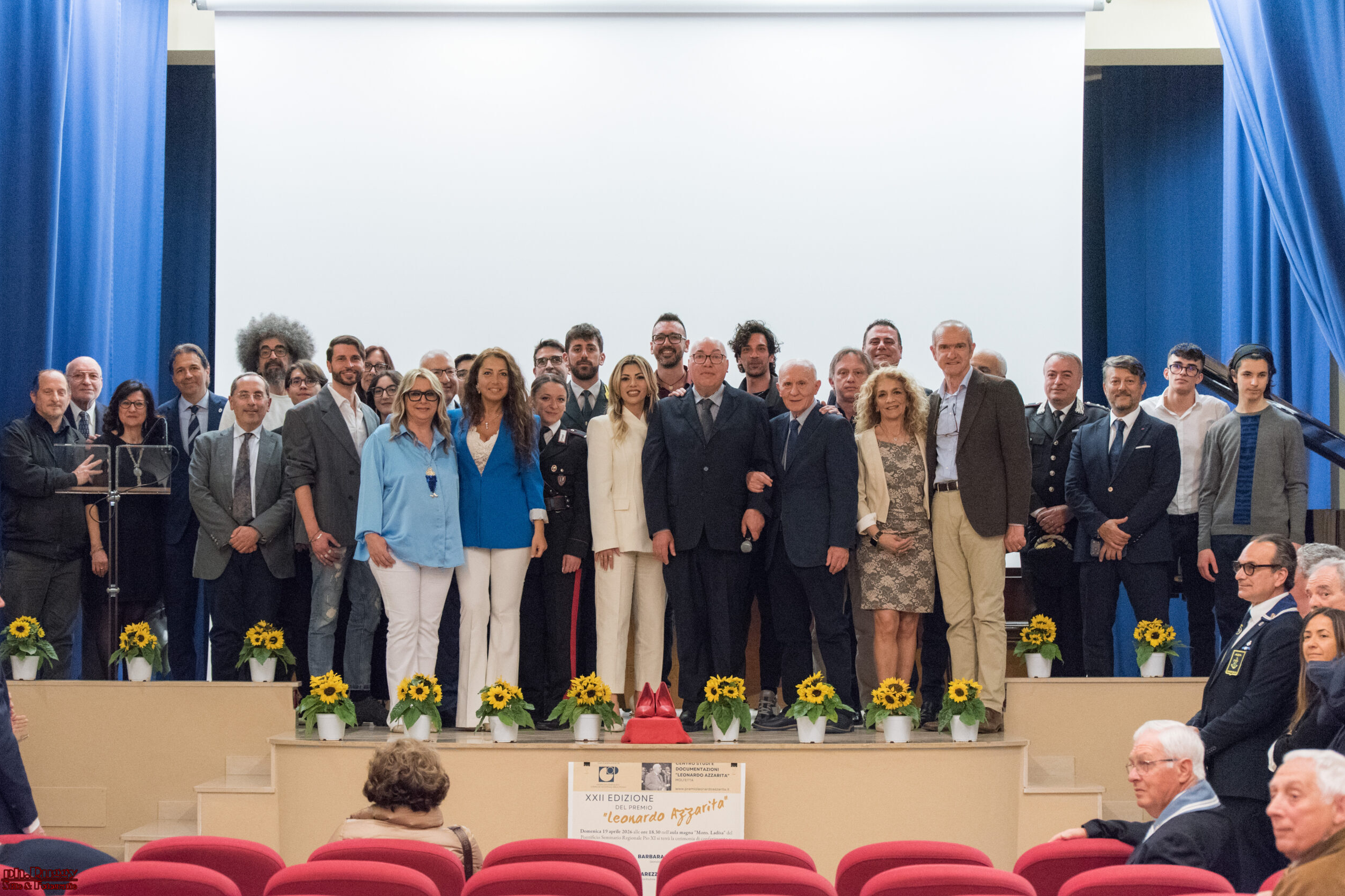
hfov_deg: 28.5
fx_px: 2652
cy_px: 448
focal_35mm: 71
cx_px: 667
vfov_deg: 19.2
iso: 4000
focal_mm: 70
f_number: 4.5
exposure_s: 1/200
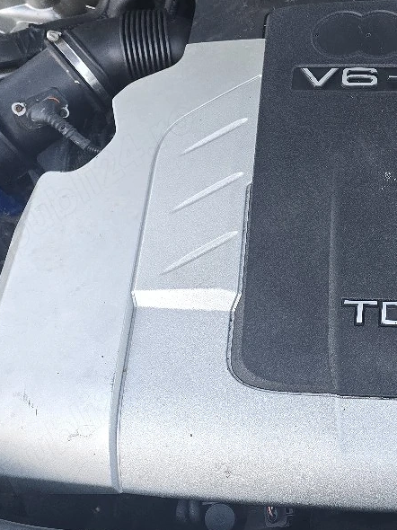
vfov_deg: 36.7
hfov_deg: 26.6
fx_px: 796
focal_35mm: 52
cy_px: 214
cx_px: 389
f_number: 1.7
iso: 200
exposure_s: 1/182
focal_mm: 6.3
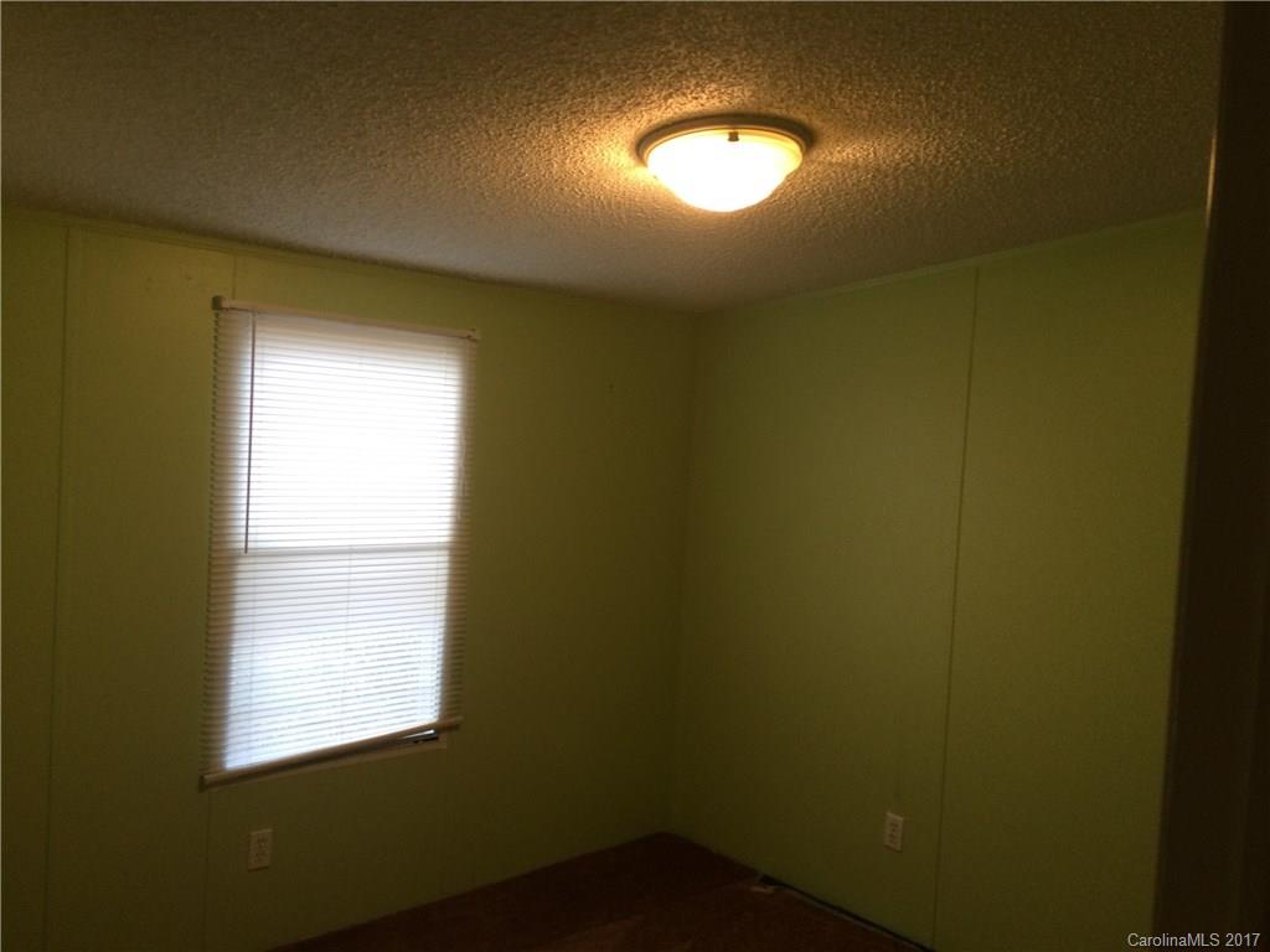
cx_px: 635
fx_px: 1064
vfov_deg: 48.2
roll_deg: -2.6
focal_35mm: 29
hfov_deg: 61.7
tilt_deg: -2.7
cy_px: 476
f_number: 2.2
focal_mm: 4.15
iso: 64
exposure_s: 1/30
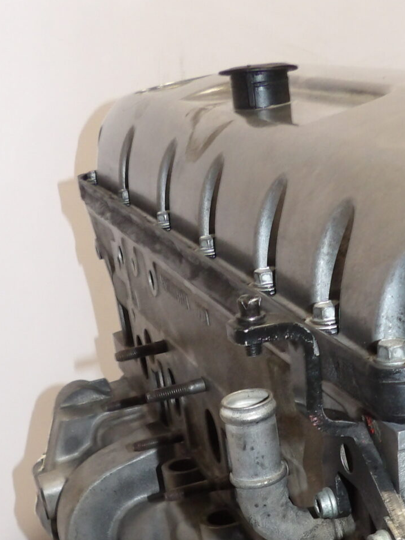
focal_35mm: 64
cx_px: 248
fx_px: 998
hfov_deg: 22.9
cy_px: 596
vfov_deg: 27.6
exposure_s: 1/60
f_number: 3.2
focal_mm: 4.3
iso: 200
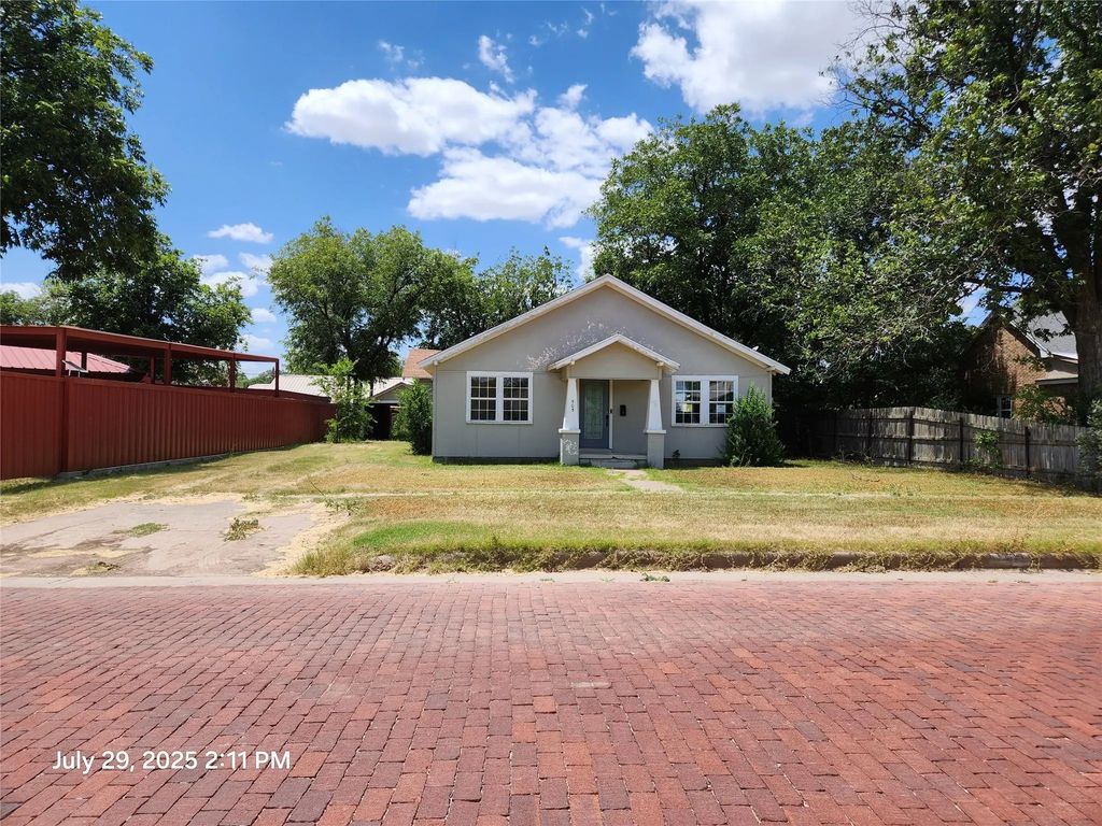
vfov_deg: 58.9
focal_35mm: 23
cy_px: 413
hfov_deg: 73.9
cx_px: 551
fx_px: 732
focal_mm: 5.4
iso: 20
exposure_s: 1/1732
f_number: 1.8
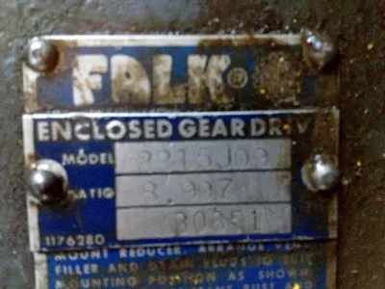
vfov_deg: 40.7
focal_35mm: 35
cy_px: 144
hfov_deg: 52.6
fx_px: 389
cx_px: 192
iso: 800
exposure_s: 1/15
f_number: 2.4
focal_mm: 4.28
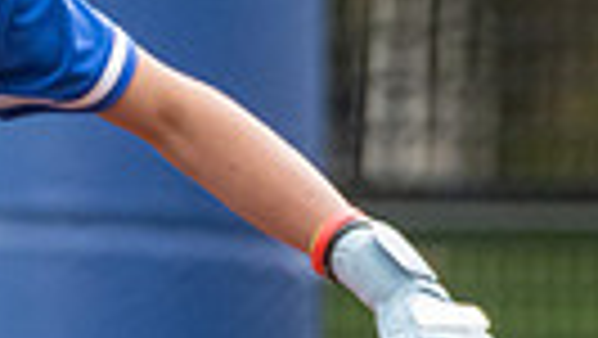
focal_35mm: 2667
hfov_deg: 0.8
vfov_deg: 0.5
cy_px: 272
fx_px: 42315
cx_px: -265
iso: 2800
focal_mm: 460
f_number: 5.6
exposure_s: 1/1000
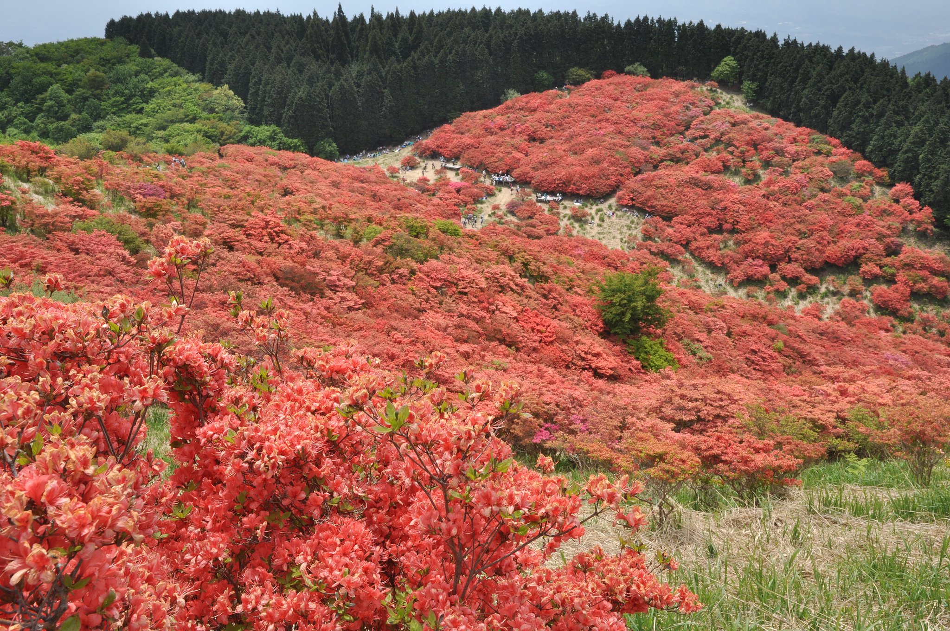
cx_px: 475
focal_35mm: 33
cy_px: 316
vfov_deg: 39.9
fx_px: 870
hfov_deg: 57.3
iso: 200
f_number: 16
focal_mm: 22
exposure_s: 1/125
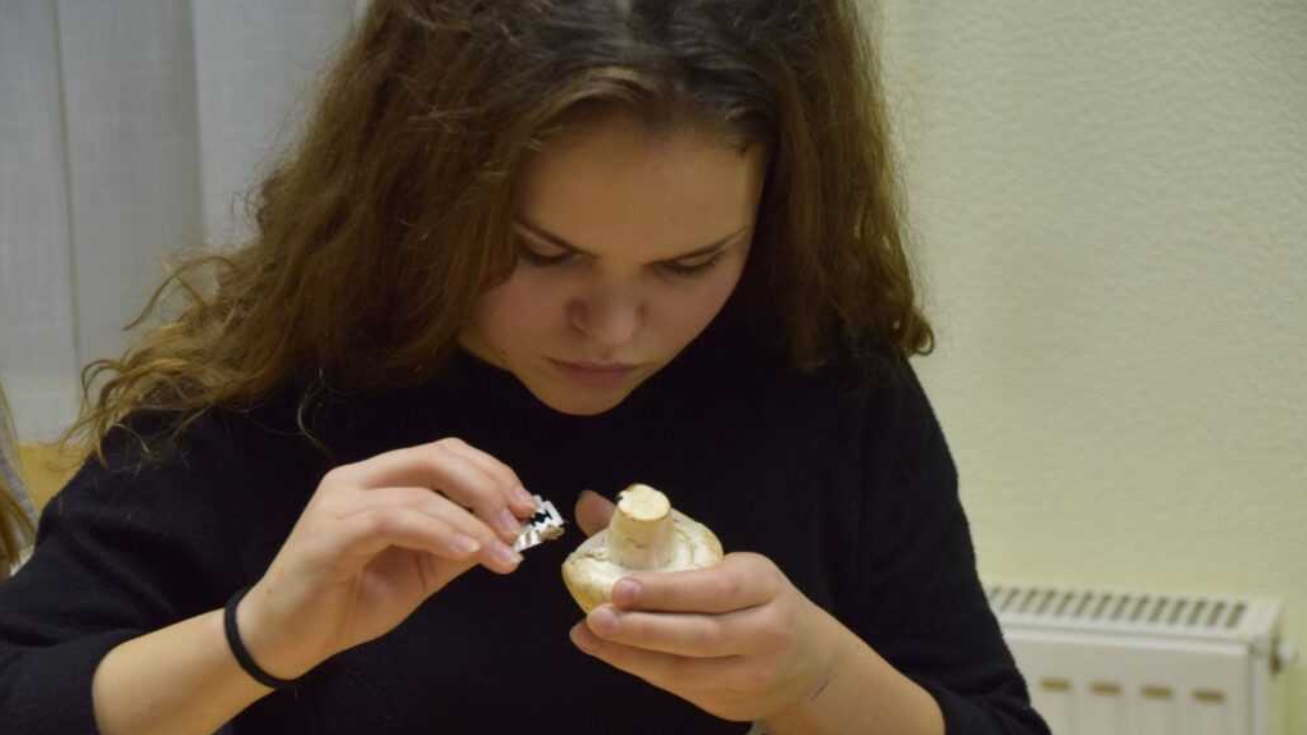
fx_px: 4263
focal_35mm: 123
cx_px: 654
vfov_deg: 9.9
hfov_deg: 17.4
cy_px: 436
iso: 1000
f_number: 5.6
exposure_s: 1/60
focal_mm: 78
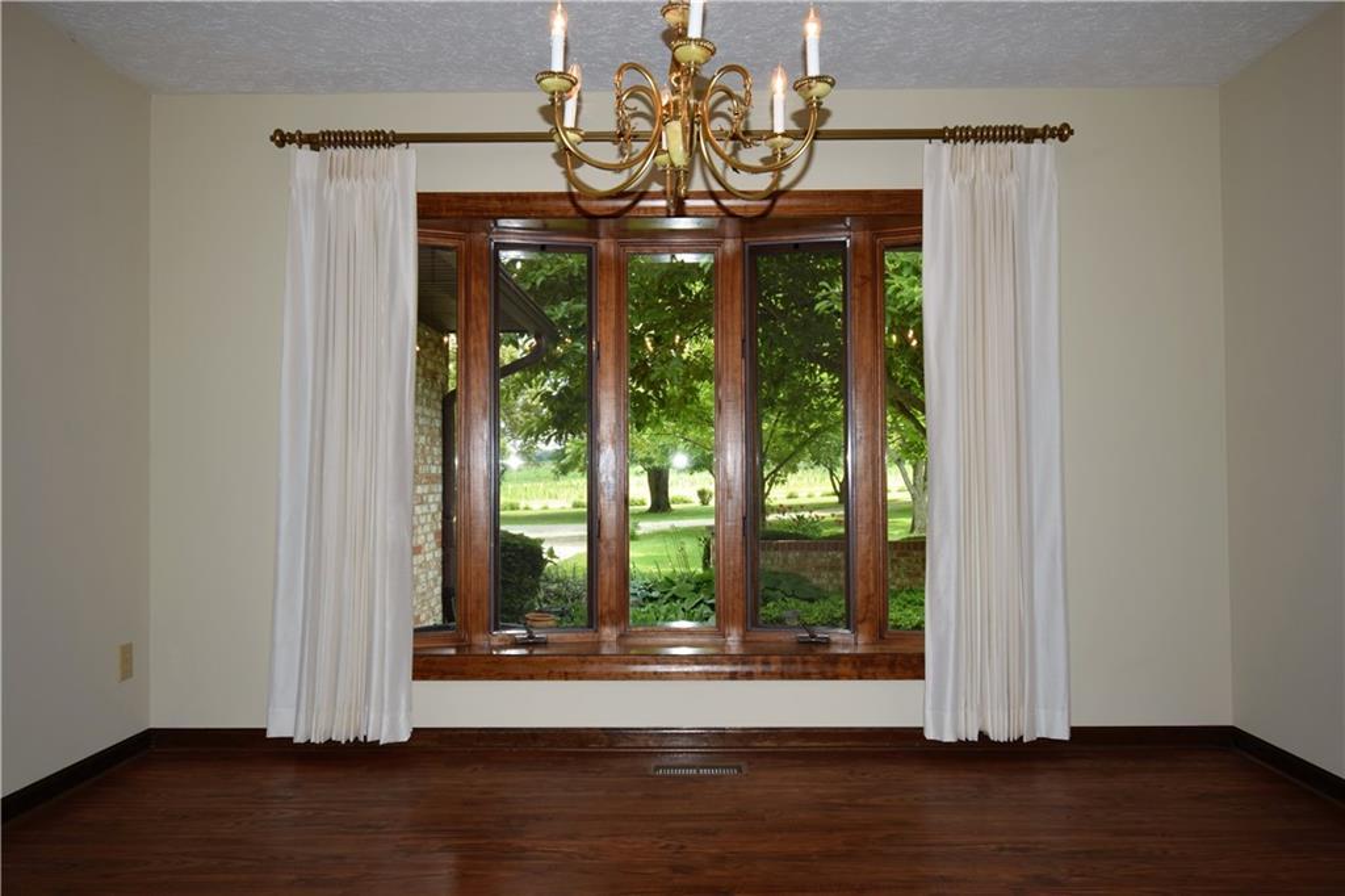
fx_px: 952
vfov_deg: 50.4
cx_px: 672
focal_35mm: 26
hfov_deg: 70.5
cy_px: 448
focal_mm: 17
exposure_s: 1/60
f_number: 5.3
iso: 100
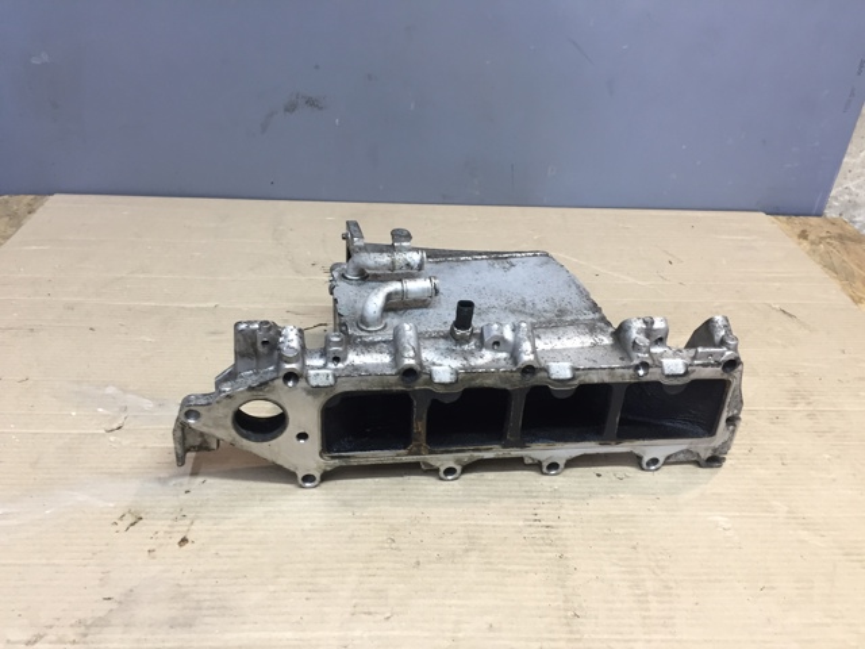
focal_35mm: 29
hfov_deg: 61.7
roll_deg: -4.3
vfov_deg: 48.2
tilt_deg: -32.7
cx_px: 432
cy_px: 324
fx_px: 725
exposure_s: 1/33
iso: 80
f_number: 2.2
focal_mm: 4.15
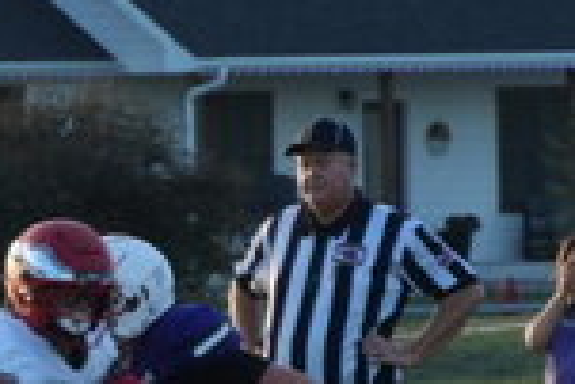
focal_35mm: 842
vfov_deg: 1.6
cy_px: 532
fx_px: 13467
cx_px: -65
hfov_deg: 2.4
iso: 320
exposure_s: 1/250
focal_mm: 83
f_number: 5.6
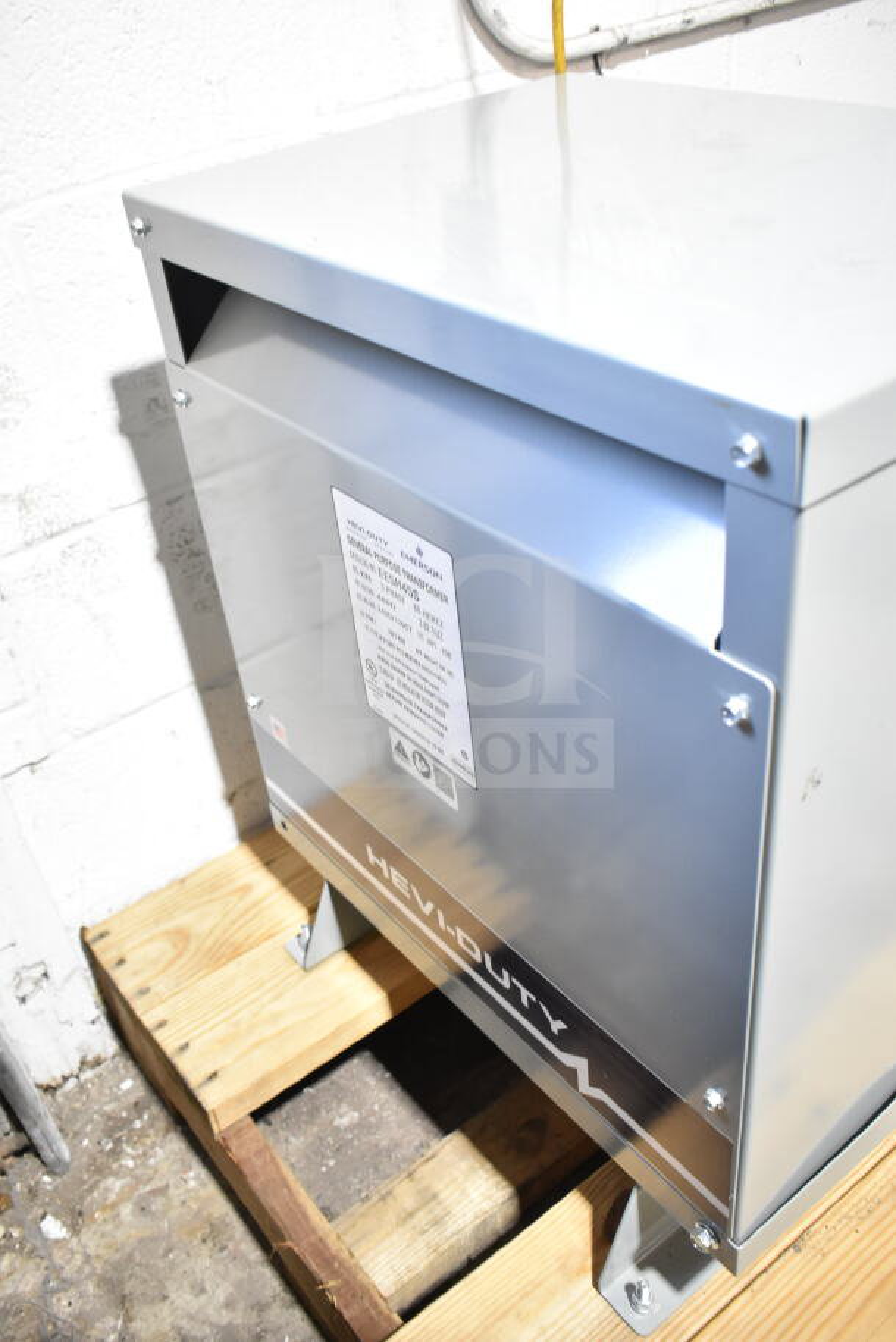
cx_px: 448
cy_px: 671
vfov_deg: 57.2
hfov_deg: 40.0
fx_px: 1231
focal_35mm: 33
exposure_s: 1/60
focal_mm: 22
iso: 1600
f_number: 4
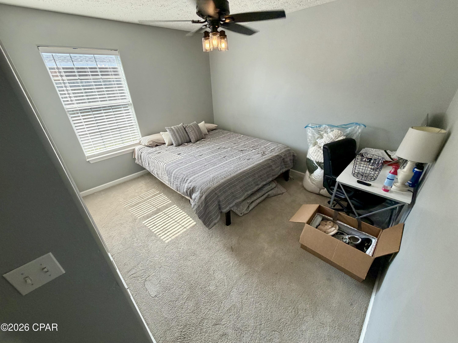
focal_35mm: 14
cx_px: 229
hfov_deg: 102.1
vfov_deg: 85.7
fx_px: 185
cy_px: 172
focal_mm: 2.22
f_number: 2.2
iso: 250
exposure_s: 1/120
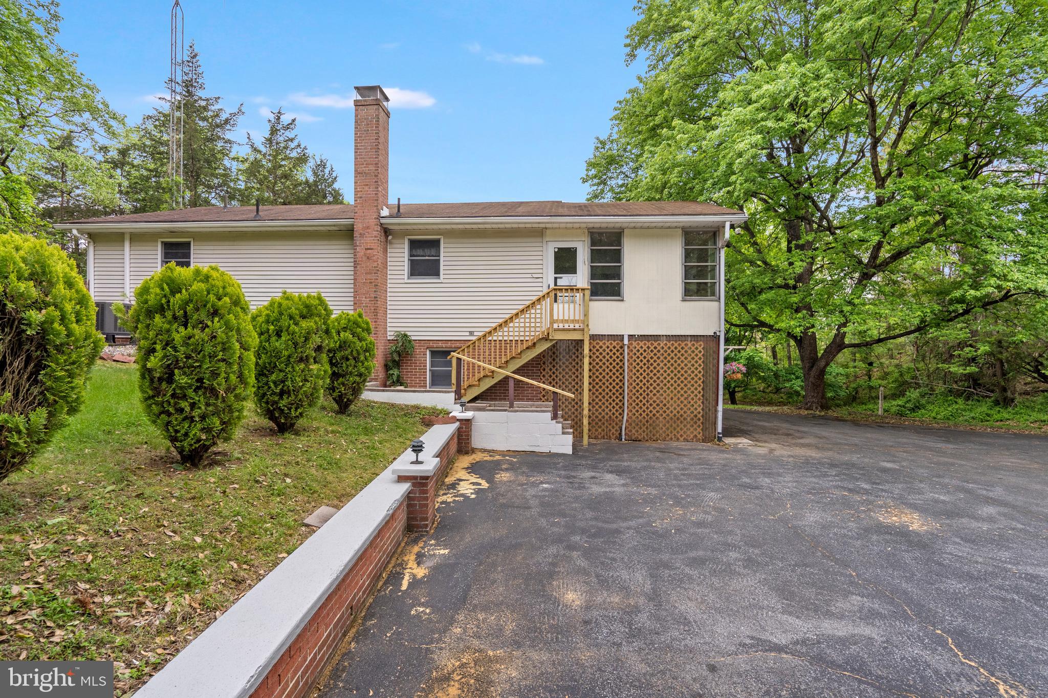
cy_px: 349
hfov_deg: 96.8
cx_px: 524
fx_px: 466
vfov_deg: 73.7
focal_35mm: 16
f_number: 8
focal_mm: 16
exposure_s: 1/80
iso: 640
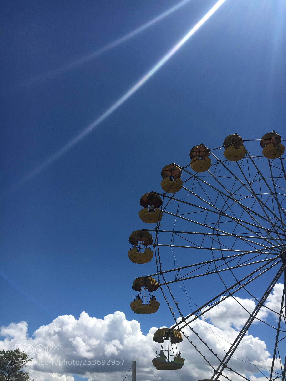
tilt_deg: +37.6
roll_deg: -1.3
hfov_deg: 48.2
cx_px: 143
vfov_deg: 61.7
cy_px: 190
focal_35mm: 29
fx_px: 319
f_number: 2.2
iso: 25
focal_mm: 4.15
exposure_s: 1/3497
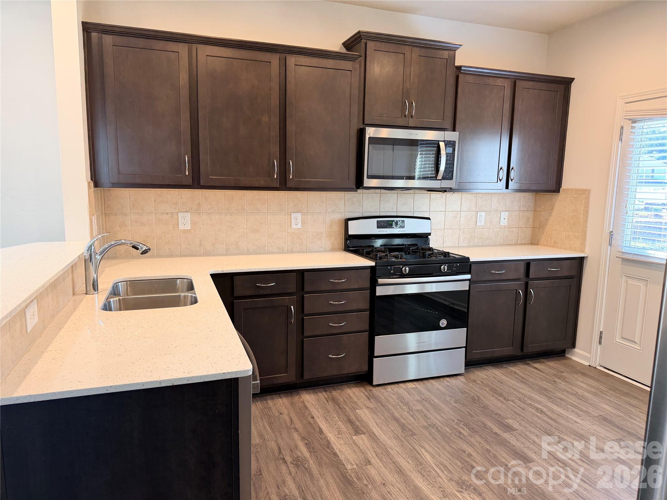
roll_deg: -0.3
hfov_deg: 71.6
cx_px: 334
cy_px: 250
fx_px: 462
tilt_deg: -8.3
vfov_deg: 56.8
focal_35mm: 24
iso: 125
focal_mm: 6.76
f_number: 1.78
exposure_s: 1/120
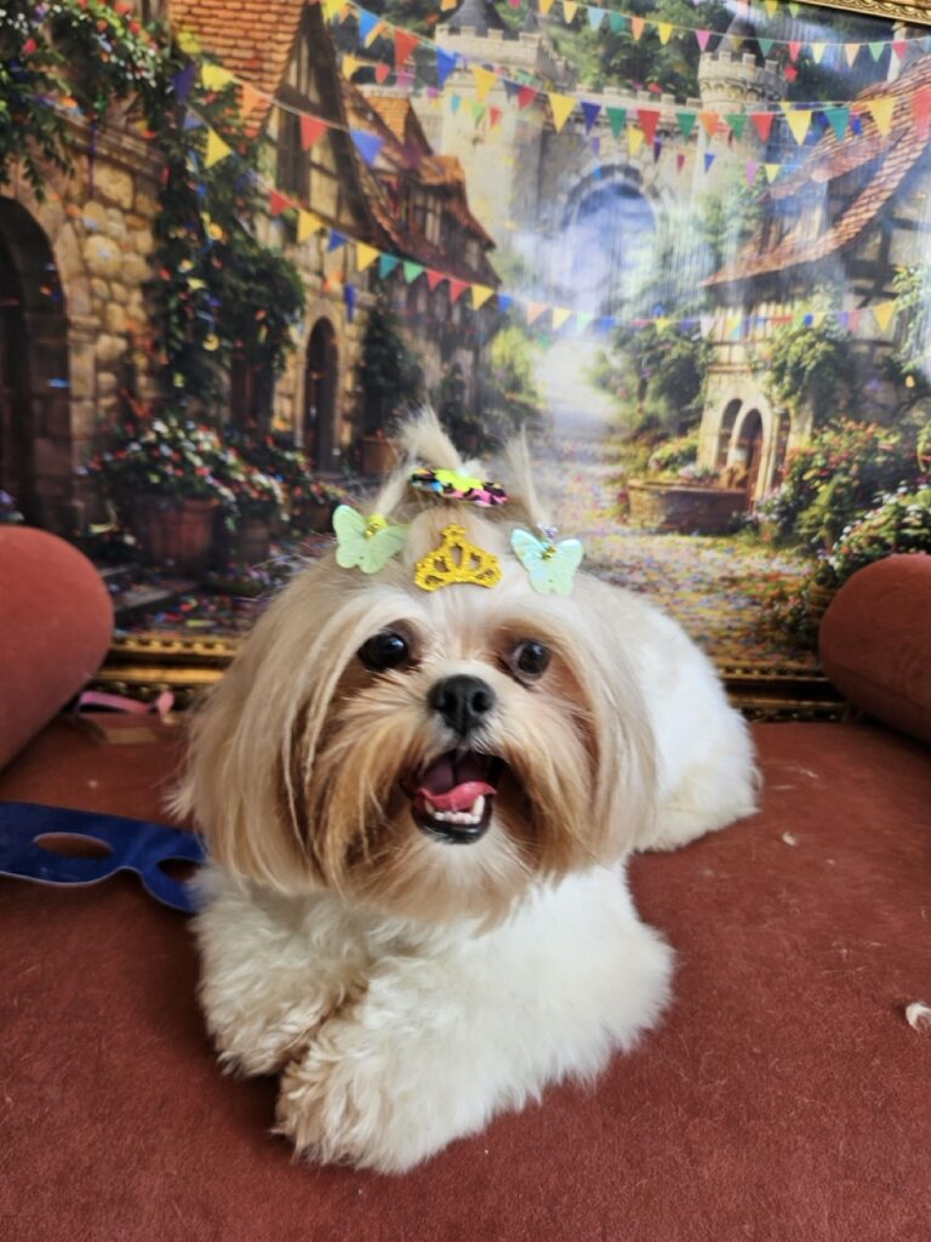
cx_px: 466
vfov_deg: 73.9
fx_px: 825
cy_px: 621
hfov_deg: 58.9
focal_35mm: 23
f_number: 1.8
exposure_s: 1/120
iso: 25
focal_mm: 5.4
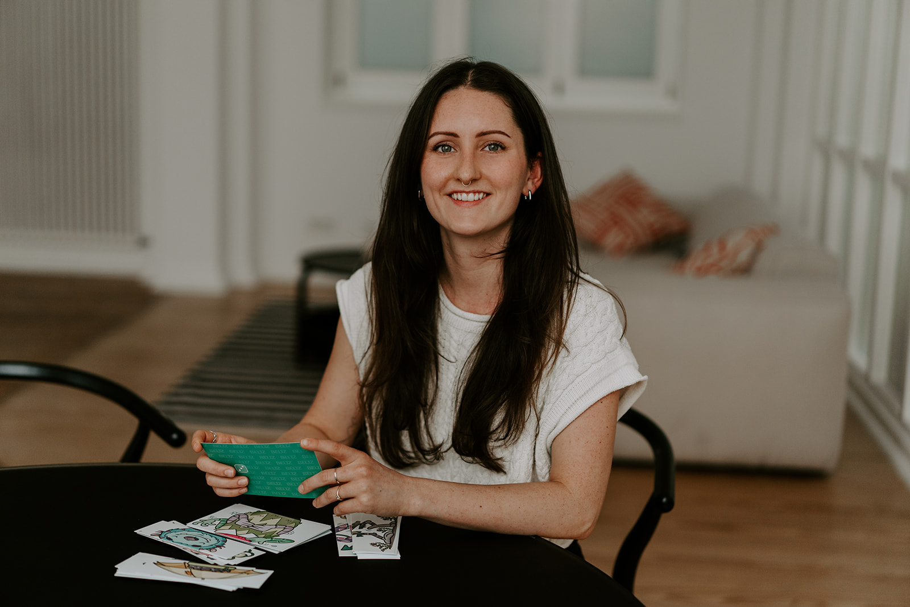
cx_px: 455
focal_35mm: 55
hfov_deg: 36.2
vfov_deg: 24.6
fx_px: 1390
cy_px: 304
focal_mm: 55
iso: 640
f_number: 2
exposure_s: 1/250
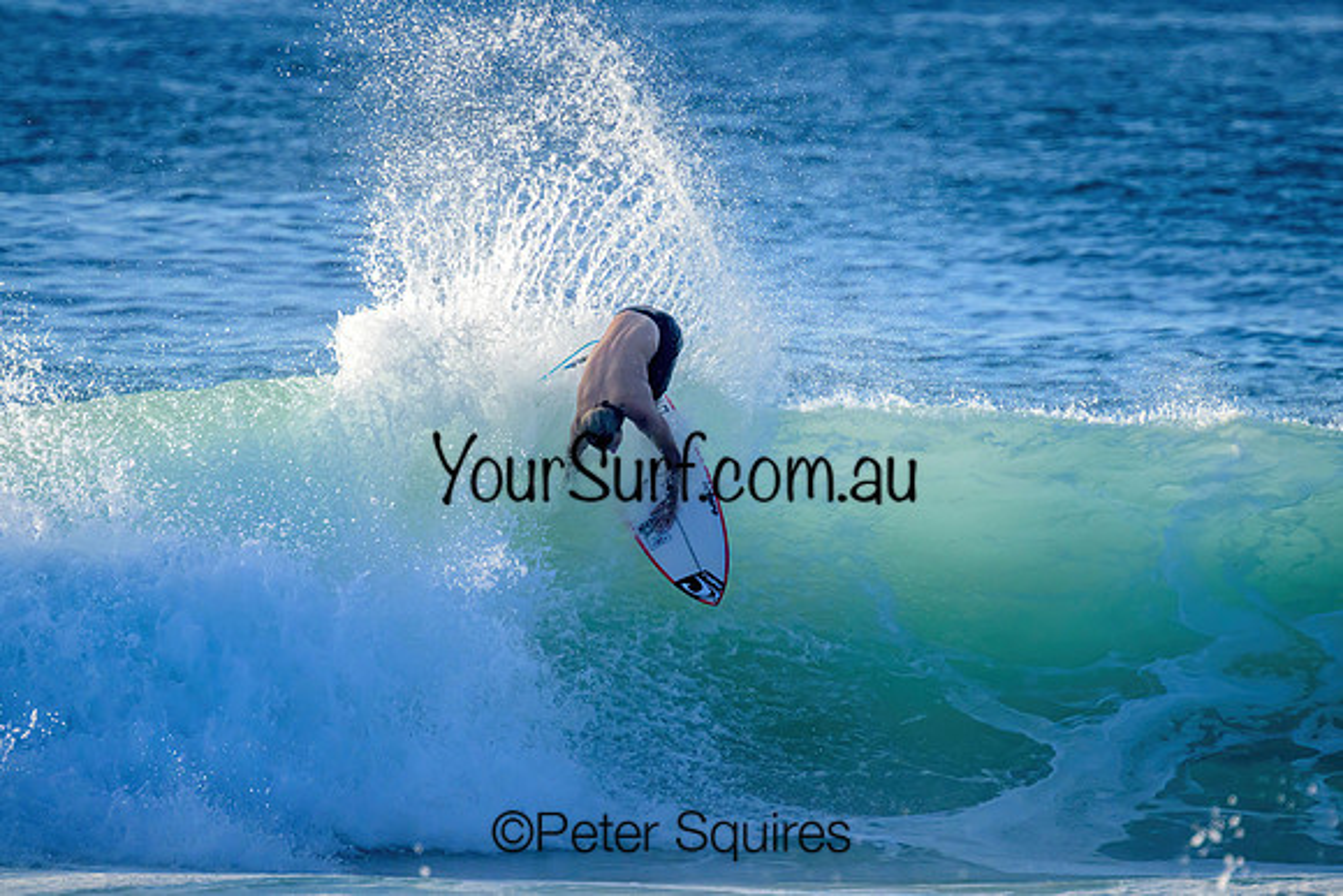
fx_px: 33272
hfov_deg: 2.3
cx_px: 736
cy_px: 462
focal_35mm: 892
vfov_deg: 1.5
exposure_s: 1/1600
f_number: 11
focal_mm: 800
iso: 1000
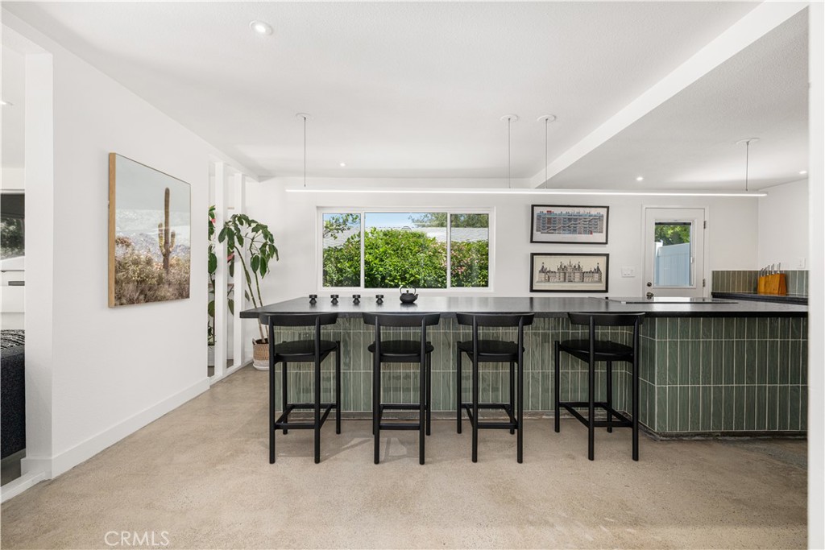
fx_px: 321
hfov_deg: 104.2
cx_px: 412
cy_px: 275
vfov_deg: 81.2
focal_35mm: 14
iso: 160
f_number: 9
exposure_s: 1/15
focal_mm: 14
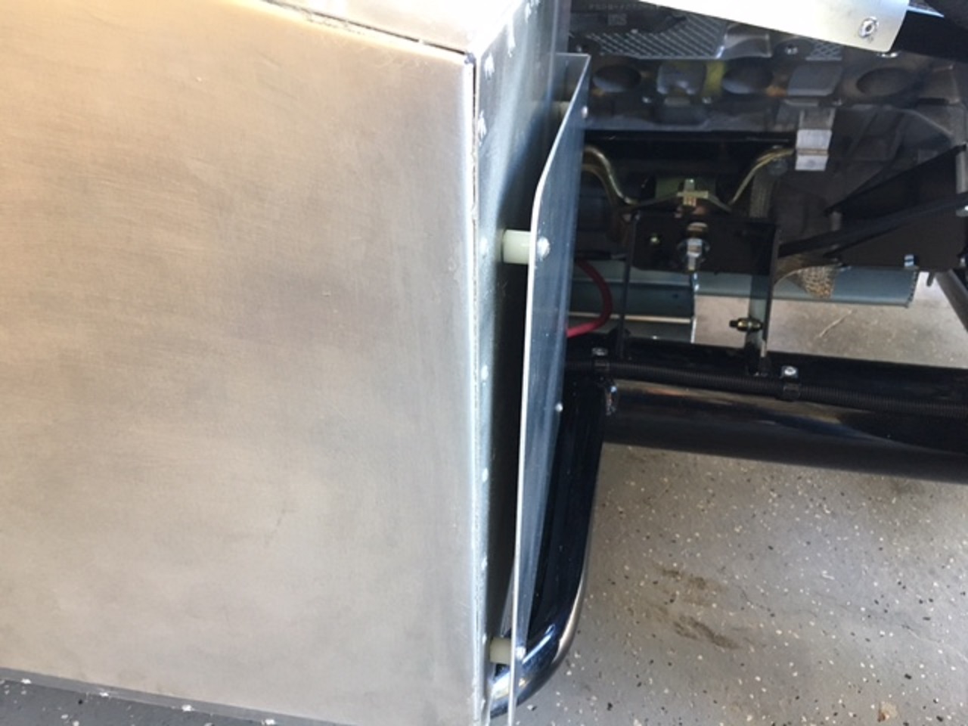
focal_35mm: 29
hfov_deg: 61.7
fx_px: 811
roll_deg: +0.1
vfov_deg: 48.2
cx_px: 484
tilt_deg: -33.4
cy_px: 363
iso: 125
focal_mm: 4.15
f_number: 2.2
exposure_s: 1/30
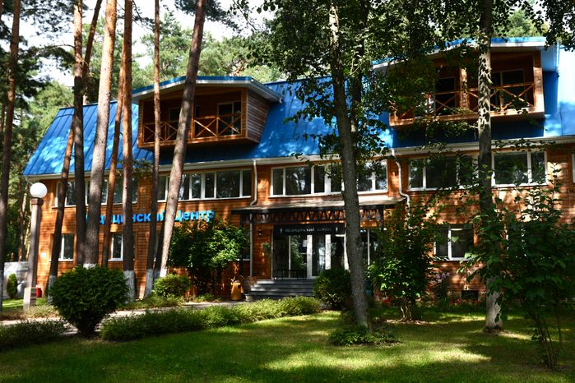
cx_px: 288
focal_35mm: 38
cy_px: 192
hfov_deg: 50.7
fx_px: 607
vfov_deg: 35.1
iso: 64
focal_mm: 38
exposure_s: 1/125
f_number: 5
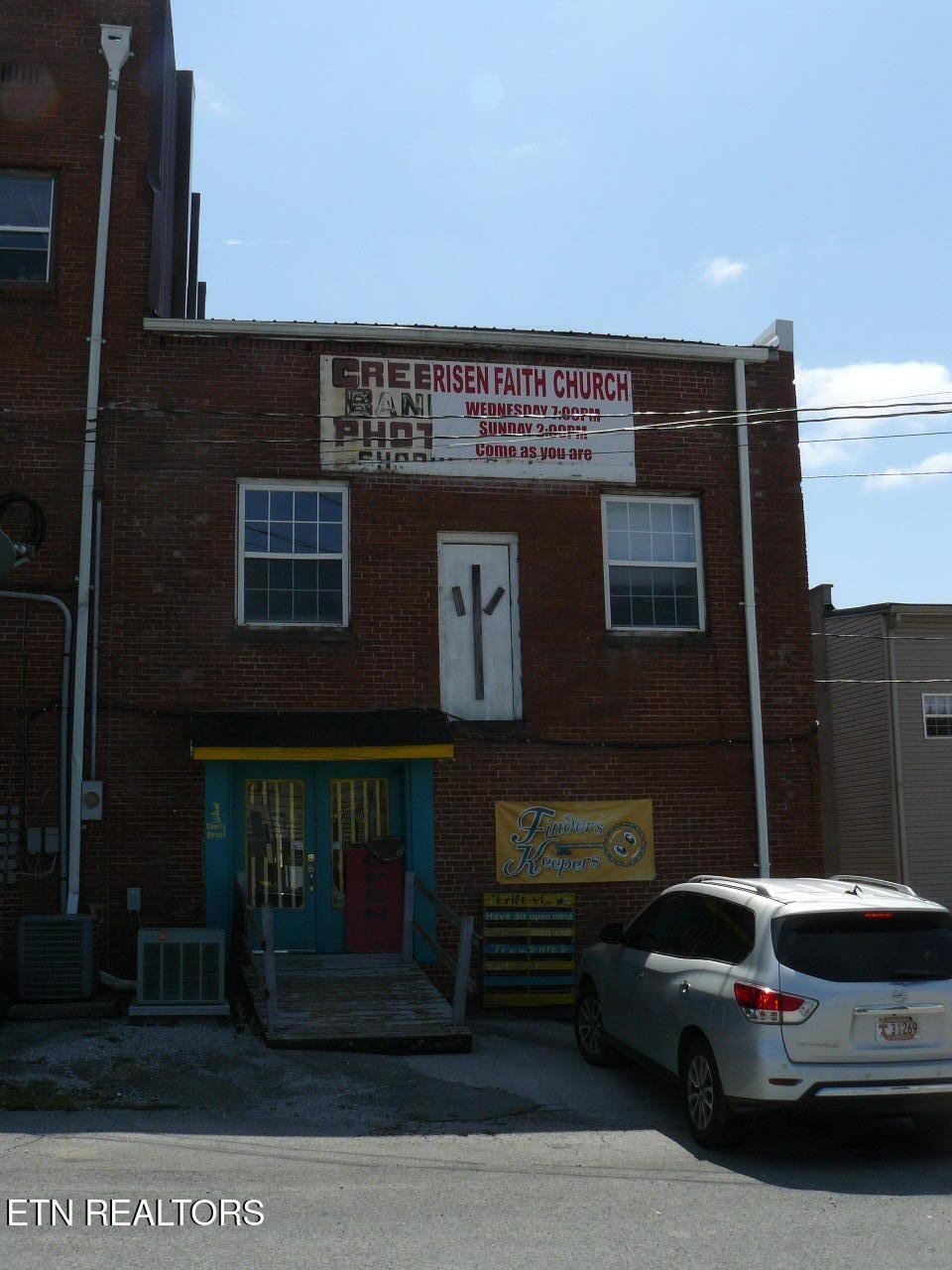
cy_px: 635
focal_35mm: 36
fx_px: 1320
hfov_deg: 39.7
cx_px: 476
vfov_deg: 51.4
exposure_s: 1/500
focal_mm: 6
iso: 100
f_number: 6.3
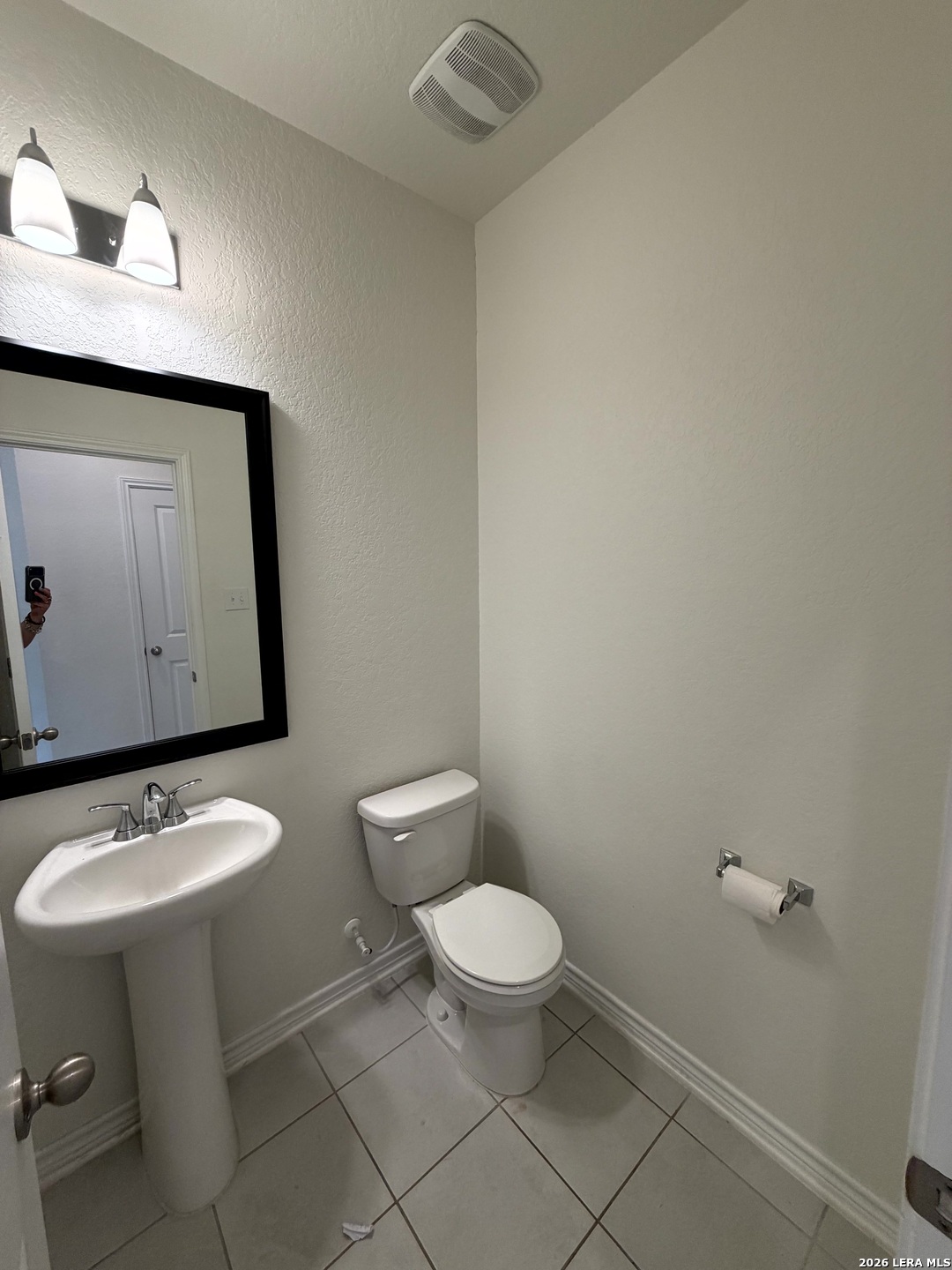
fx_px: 513
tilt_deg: -7.7
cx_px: 476
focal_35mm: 14
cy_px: 635
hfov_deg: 85.7
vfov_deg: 102.1
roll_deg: -0.3
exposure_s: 1/120
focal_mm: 2.22
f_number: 2.2
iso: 160
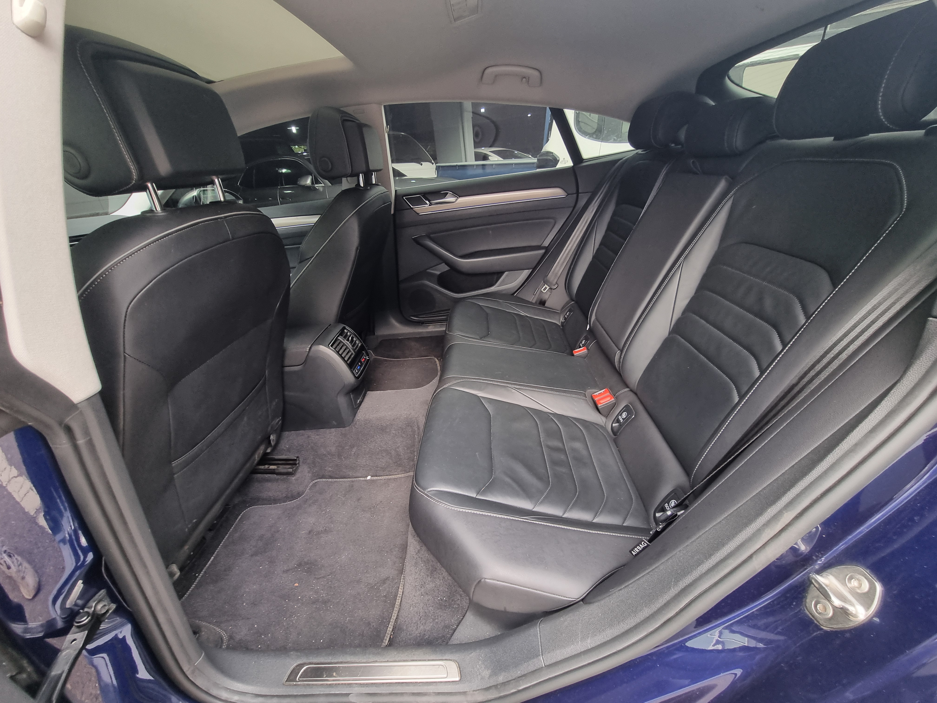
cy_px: 352
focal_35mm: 13
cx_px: 468
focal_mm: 2.2
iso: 100
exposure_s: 1/60
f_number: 2.2
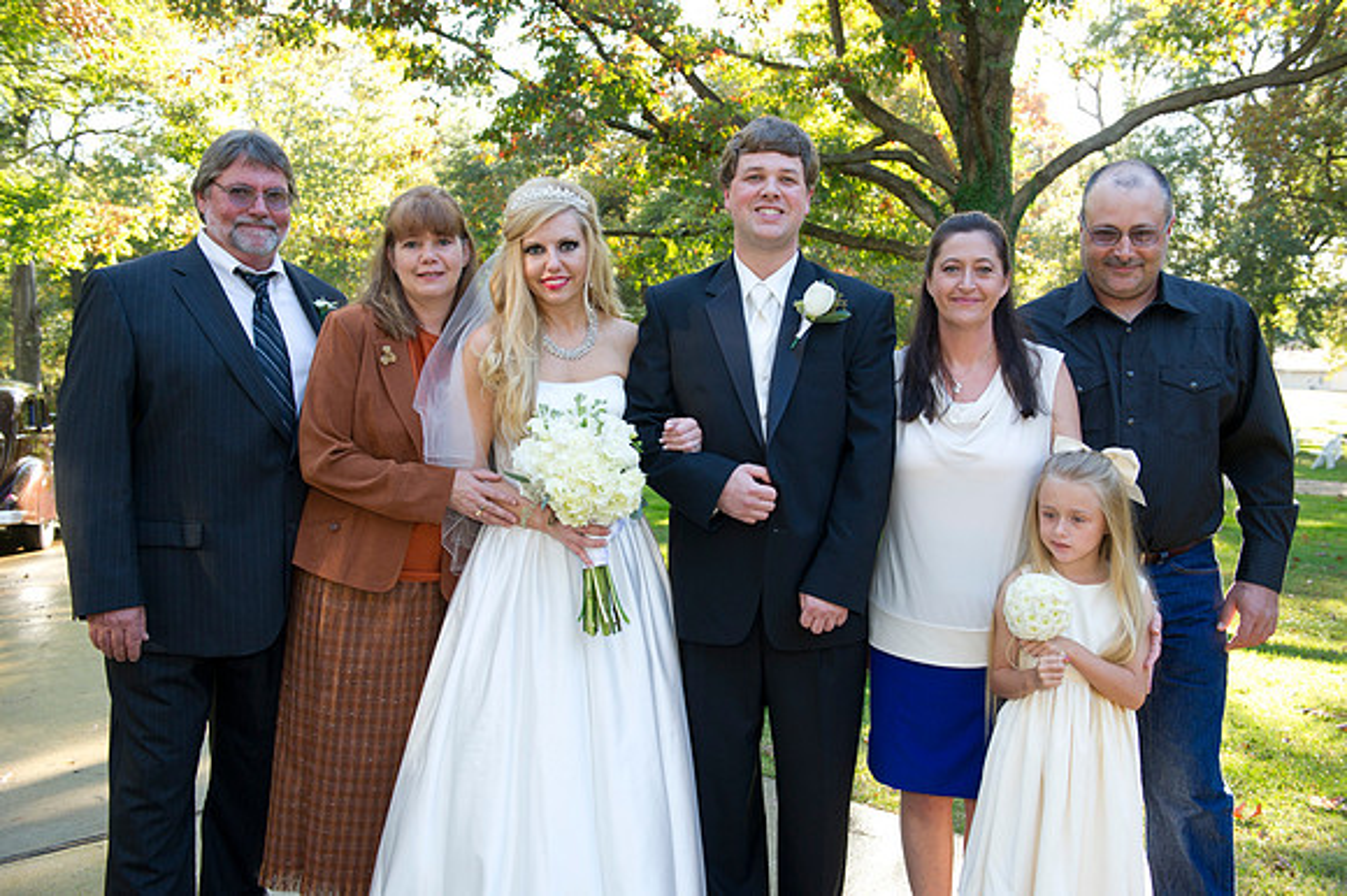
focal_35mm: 35
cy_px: 448
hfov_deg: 54.5
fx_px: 1309
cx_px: 674
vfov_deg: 37.8
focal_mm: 35
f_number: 5.6
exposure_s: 1/160
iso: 500
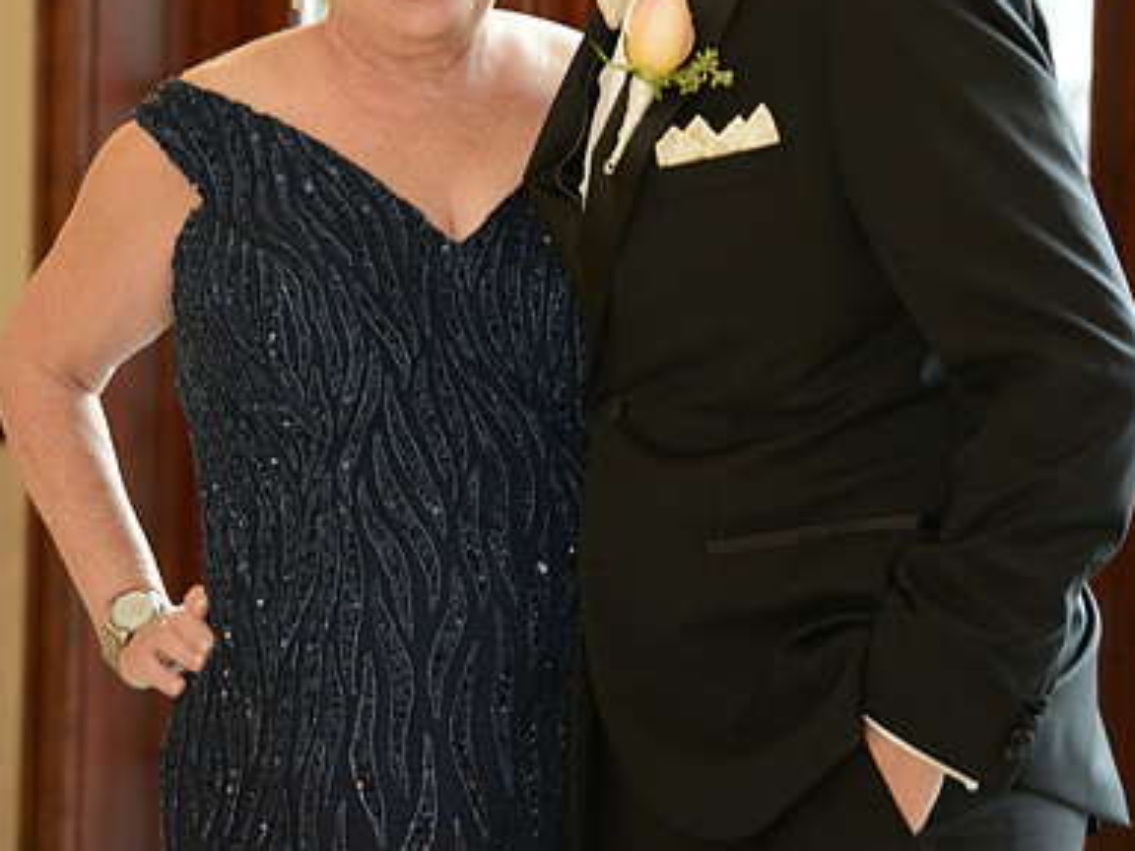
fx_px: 6197
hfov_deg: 10.5
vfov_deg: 7.8
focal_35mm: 189
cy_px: 180
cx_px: 566
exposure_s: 1/60
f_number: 5
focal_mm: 130
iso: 800
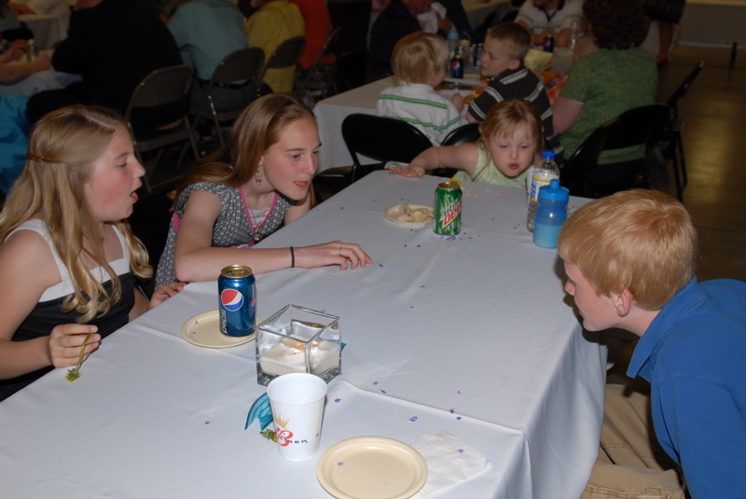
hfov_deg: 53.1
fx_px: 747
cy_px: 250
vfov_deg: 36.9
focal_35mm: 36
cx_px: 373
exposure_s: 1/60
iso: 100
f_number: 4
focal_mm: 24
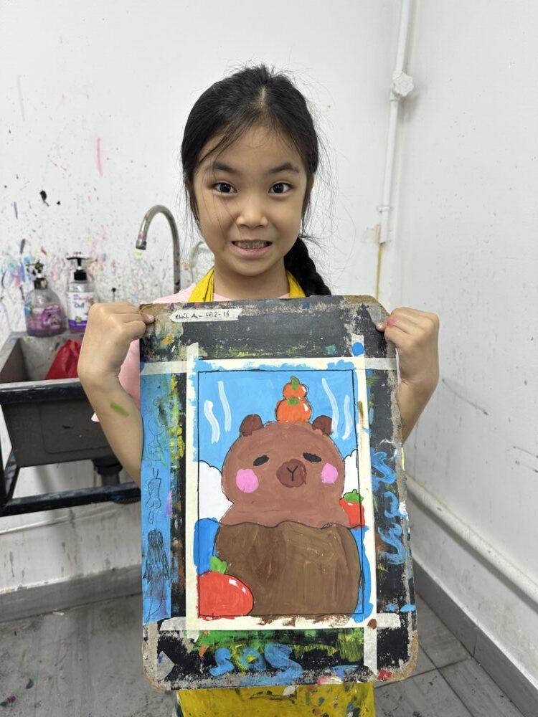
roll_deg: -1.1
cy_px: 358
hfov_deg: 56.8
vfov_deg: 71.6
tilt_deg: -15.4
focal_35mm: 24
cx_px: 269
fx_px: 497
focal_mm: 6.86
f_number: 1.78
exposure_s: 1/100
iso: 64
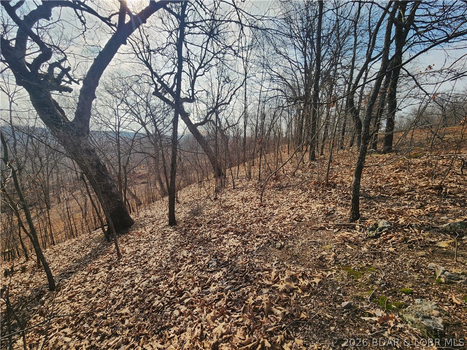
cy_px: 175
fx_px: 175
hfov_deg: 106.2
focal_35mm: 13
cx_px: 234
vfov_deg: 89.9
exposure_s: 1/1429
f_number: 2.2
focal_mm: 2.2
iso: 50
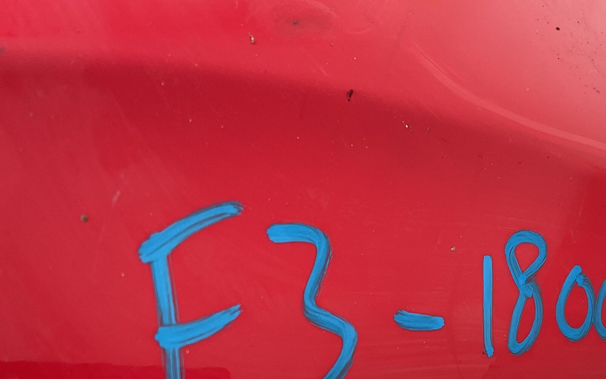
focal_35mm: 49
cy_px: 322
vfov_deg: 25.7
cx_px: 408
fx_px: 809
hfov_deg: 40.5
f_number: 1.8
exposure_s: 1/120
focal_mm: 3
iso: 50
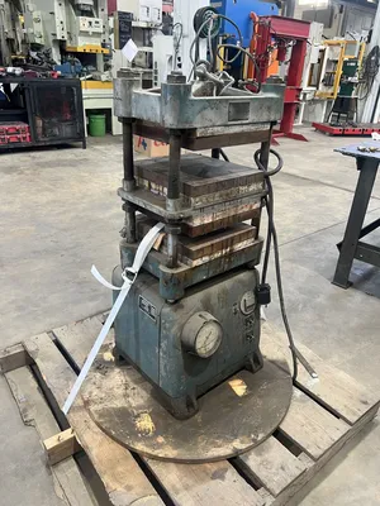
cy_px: 253
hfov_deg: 53.1
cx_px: 190
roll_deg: -2.0
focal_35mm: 26
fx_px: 381
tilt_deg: -24.2
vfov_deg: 67.3
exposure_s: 1/60
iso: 80
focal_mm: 5.7
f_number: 1.5
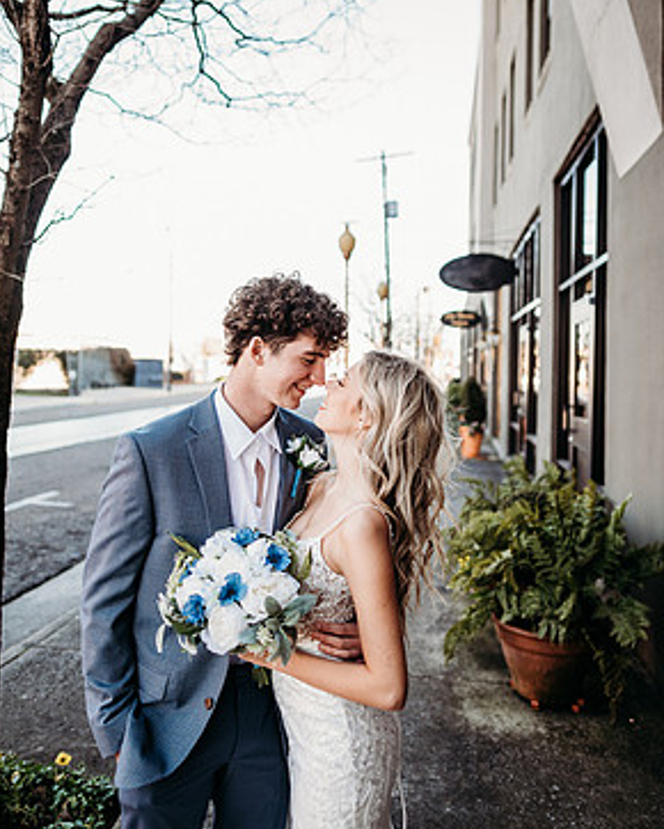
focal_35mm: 28
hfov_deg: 51.6
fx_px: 687
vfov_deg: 61.7
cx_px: 330
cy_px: 334
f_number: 2
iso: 160
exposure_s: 1/320
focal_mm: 24
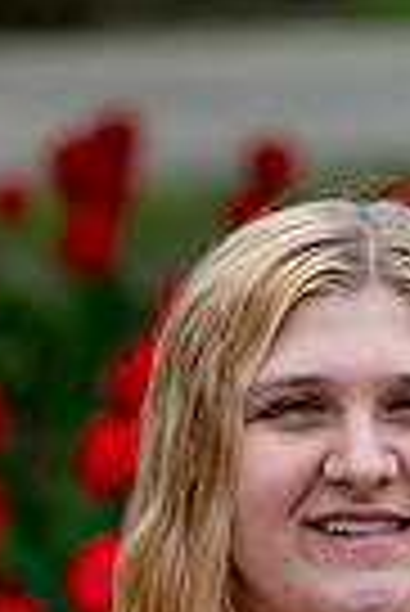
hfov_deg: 2.1
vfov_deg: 3.1
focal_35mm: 667
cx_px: 383
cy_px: 747
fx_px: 11365
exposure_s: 1/500
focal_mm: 134.4
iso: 250
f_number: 4
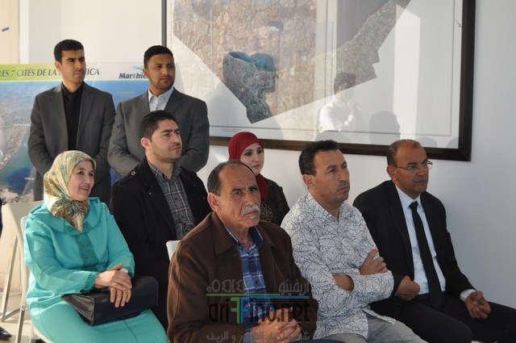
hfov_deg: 35.1
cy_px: 172
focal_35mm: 57
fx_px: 816
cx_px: 258
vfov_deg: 23.7
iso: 200
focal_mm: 38
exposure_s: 1/200
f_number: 5
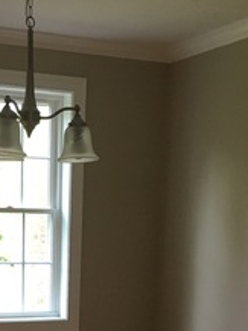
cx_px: 41
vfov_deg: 22.0
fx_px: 766
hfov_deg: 18.2
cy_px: 430
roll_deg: -1.2
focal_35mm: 80
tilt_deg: -12.6
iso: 40
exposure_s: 1/30
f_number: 2.2
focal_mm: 4.15
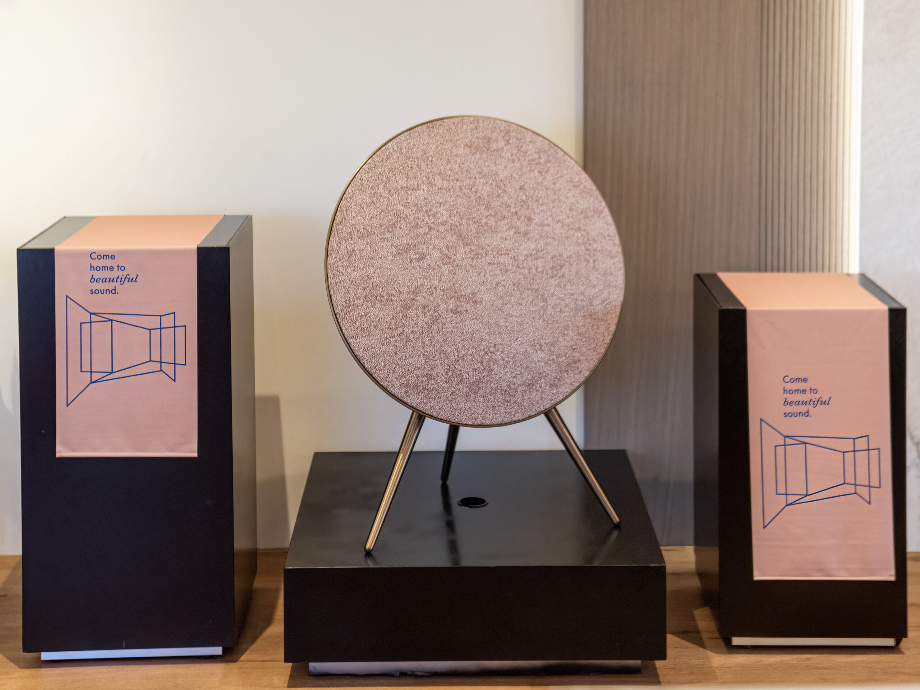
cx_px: 460
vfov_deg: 24.4
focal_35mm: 60
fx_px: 1595
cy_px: 345
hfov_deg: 32.2
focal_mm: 30
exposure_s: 1/1000
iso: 1250
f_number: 1.4
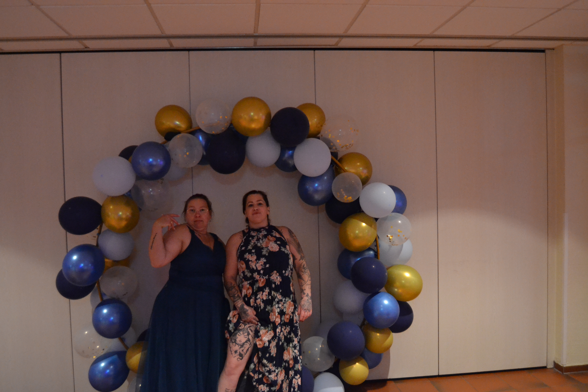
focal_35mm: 30
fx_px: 490
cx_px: 294
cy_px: 196
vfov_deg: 43.6
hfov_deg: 61.9
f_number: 3.5
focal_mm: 20
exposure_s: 1/50
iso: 3200
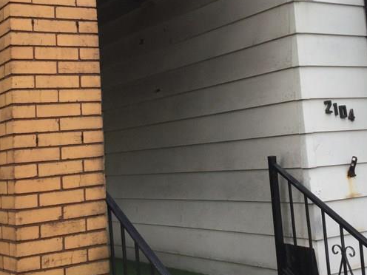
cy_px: 38
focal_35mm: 64
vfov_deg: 22.5
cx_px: 234
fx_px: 679
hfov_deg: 30.1
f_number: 2.4
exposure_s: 1/463
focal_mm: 3.3
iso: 25
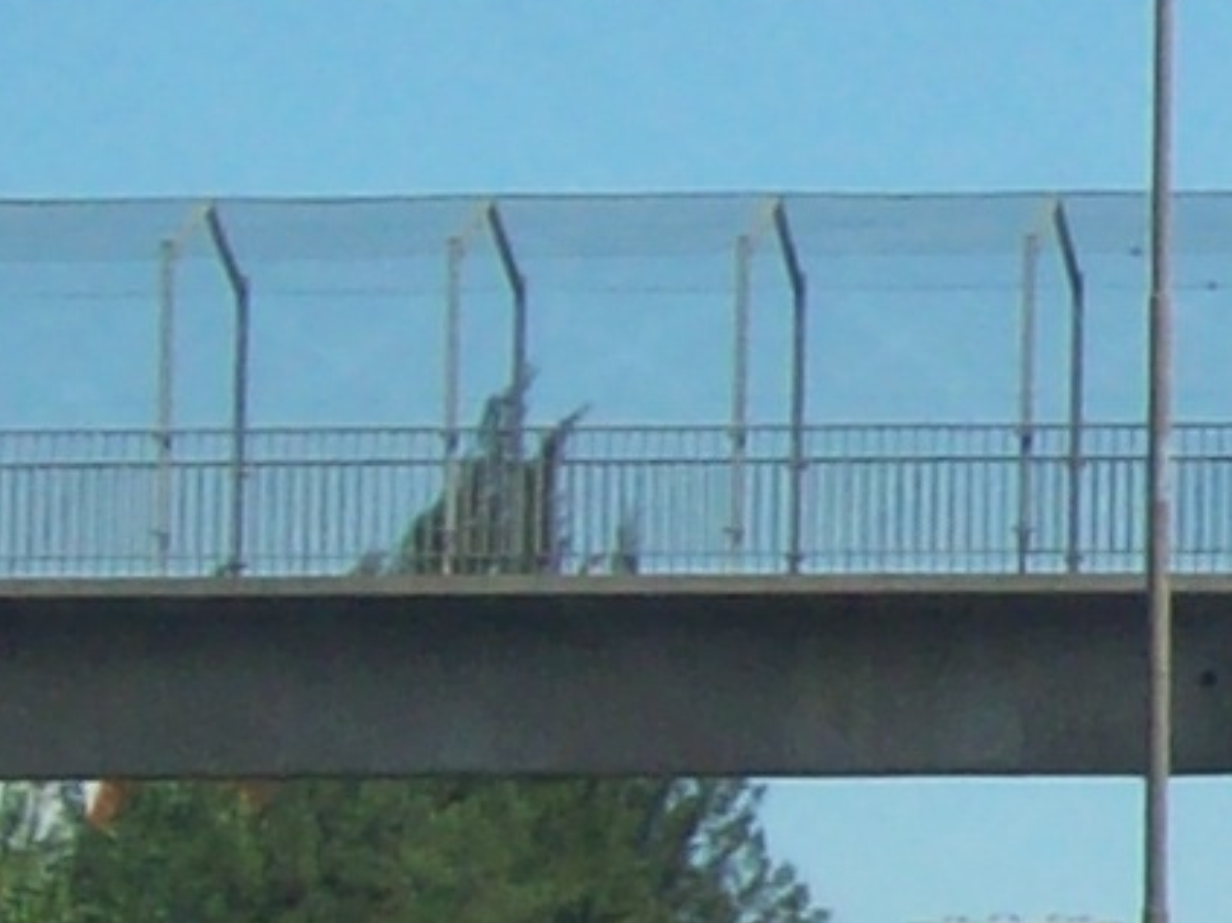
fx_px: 10781
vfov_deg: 4.9
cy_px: 594
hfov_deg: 6.1
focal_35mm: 303
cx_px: 3594
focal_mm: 7.6
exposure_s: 1/359
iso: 80
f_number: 5.4
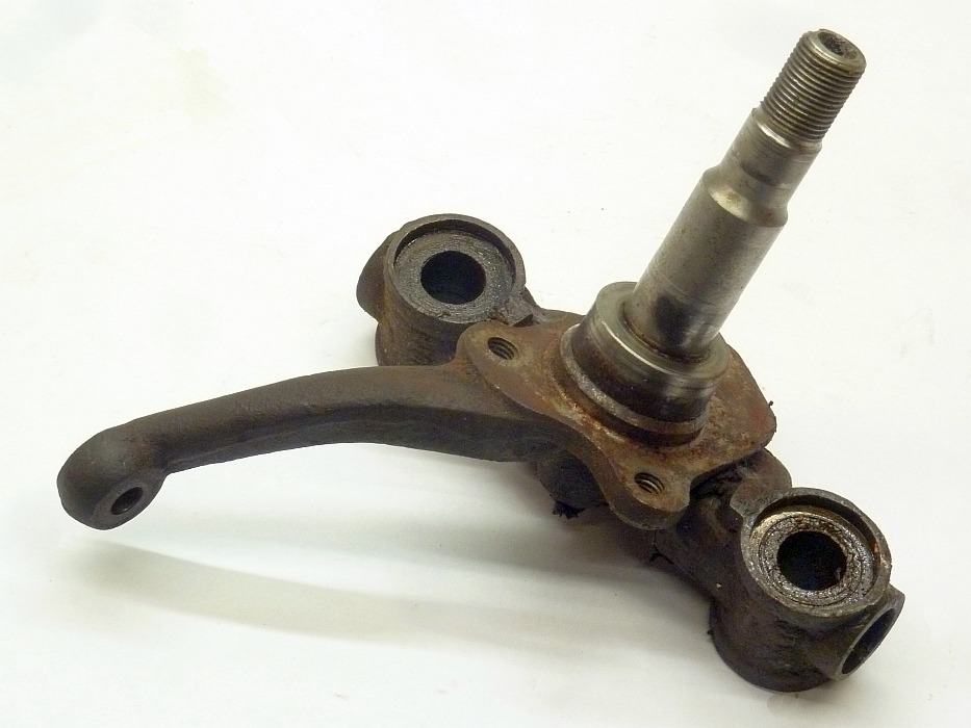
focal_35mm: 78
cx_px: 486
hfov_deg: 25.0
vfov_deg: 18.9
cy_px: 364
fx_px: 2188
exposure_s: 1/20
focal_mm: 12.8
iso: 400
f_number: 4.2
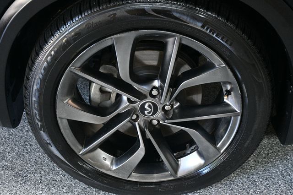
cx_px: 146
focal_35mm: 57
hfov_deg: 35.1
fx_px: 464
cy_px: 98
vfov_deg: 23.8
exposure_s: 1/125
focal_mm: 38
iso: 3200
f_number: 4.2
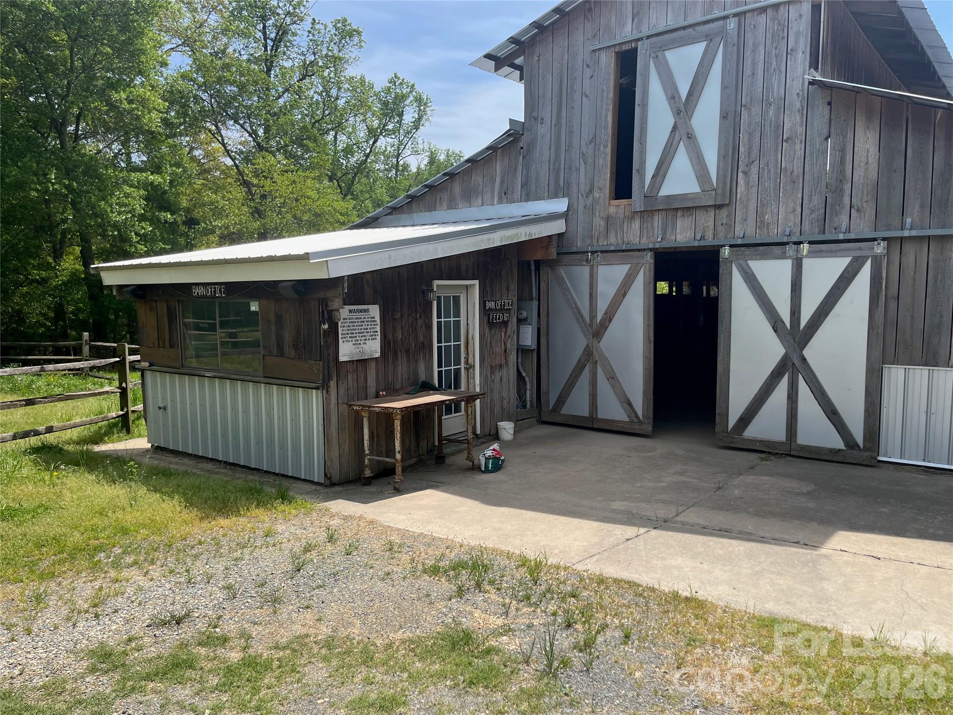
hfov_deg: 67.3
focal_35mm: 26
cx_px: 476
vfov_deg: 53.1
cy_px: 358
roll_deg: +1.3
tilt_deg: -6.7
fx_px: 716
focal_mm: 5.1
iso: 50
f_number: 1.6
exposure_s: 1/2358
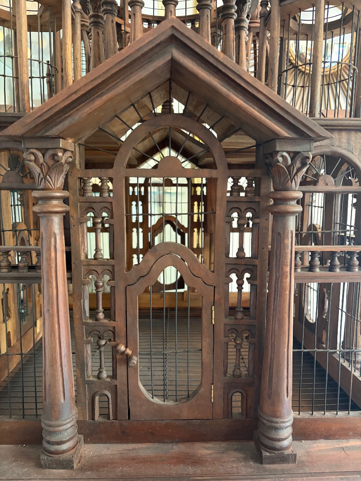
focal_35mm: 26
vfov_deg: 67.3
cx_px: 180
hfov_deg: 53.1
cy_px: 240
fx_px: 362
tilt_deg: -6.5
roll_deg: -0.8
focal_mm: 5.96
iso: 500
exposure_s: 1/33
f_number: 1.6
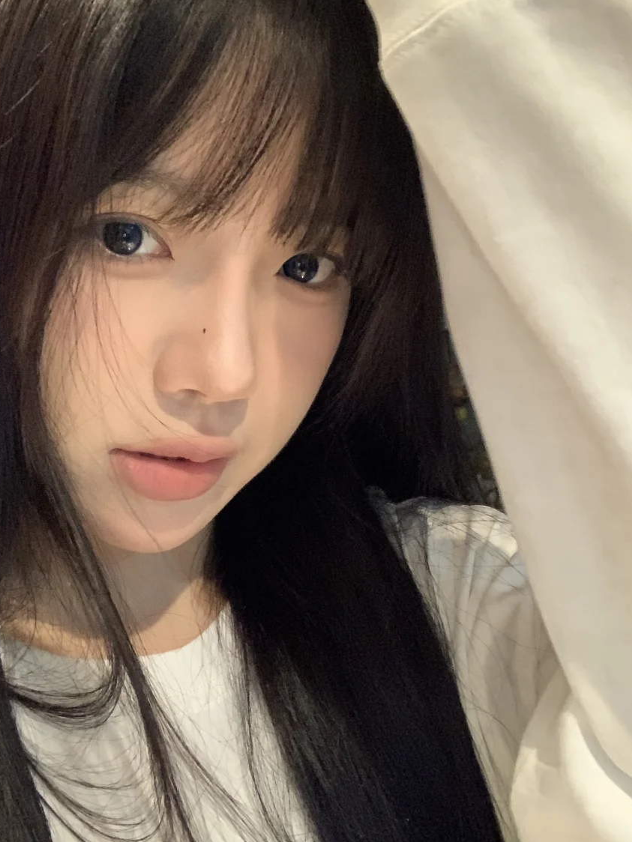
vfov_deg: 45.8
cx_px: 298
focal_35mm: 41
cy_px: 412
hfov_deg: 35.1
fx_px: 998
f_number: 2.2
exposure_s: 1/15
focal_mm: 2.87
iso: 800
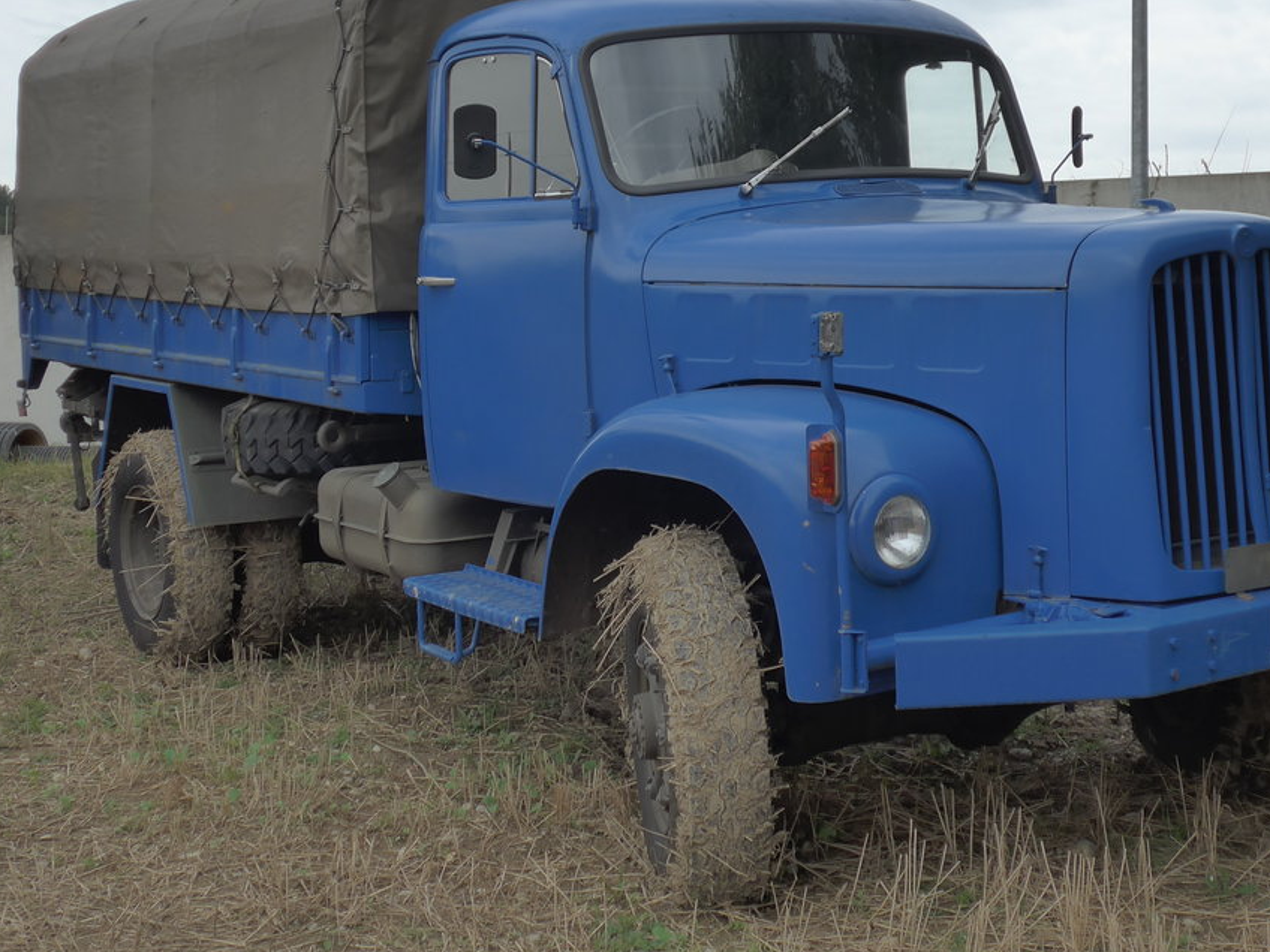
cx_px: 726
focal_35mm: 58
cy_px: 301
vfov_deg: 25.1
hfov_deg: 33.2
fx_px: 2128
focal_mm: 8.4
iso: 160
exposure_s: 1/500
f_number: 2.6
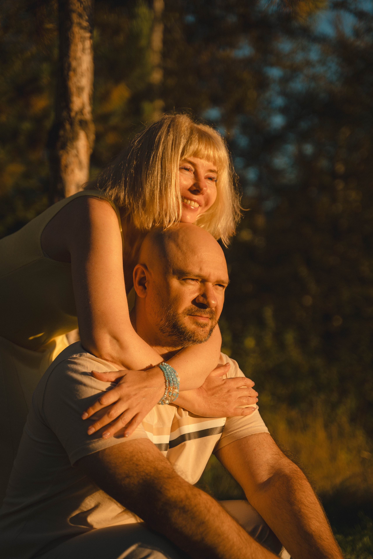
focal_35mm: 66
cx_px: 186
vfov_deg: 30.5
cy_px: 280
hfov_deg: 20.6
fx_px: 1025
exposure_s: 1/1000
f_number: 2.8
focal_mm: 66
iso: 100
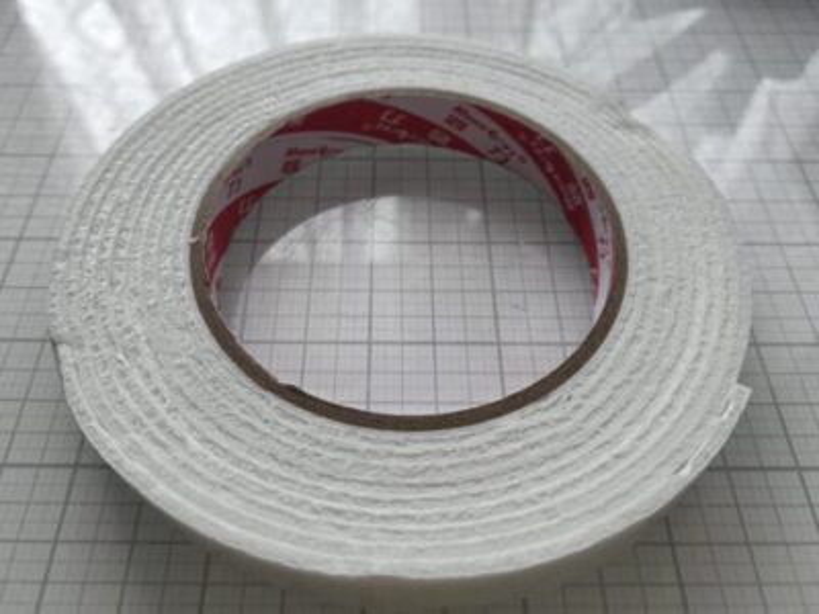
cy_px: 307
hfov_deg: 73.9
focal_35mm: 23
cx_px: 410
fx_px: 544
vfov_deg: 58.9
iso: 160
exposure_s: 1/182
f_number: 1.8
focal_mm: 5.4
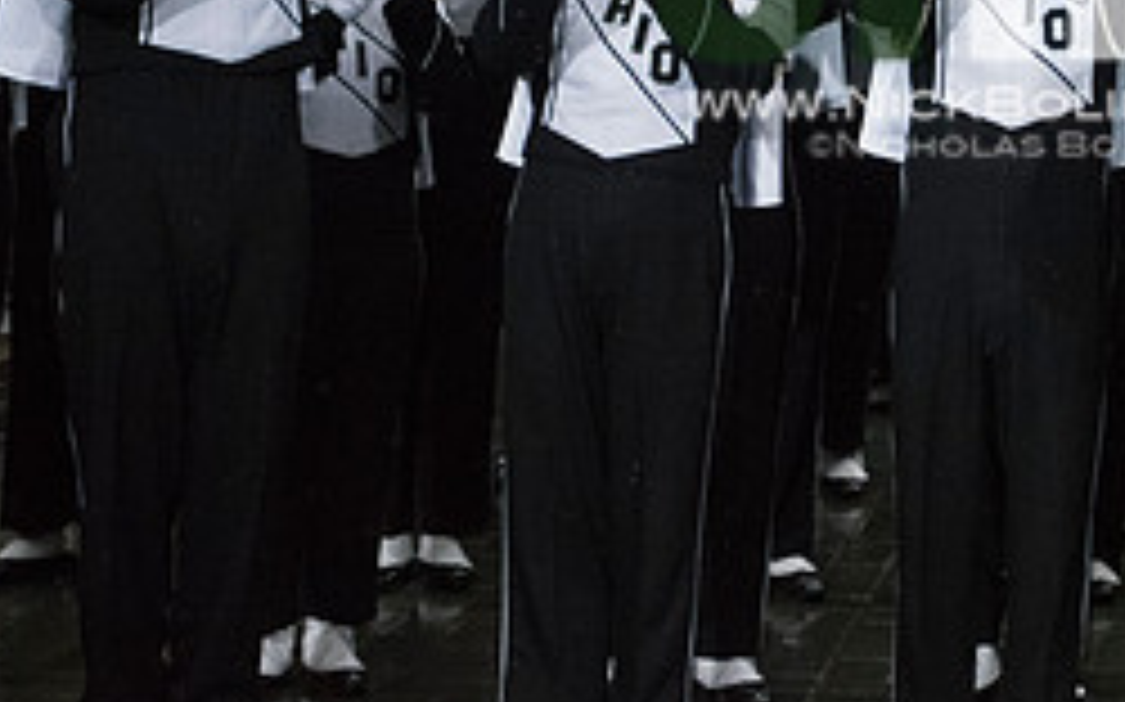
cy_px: -56
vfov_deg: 10.0
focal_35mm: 130
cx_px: 994
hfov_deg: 15.9
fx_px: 3984
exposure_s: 1/4000
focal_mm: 55
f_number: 2.8
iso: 10000
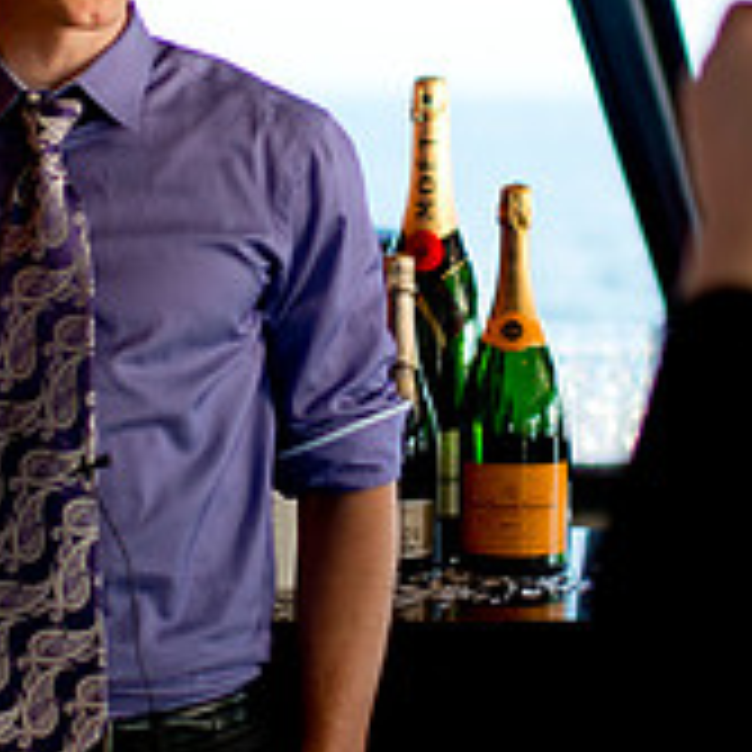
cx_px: 376
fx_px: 2704
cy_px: 279
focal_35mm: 110
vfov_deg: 15.8
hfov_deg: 15.8
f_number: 1.4
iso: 100
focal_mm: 35
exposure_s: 1/320
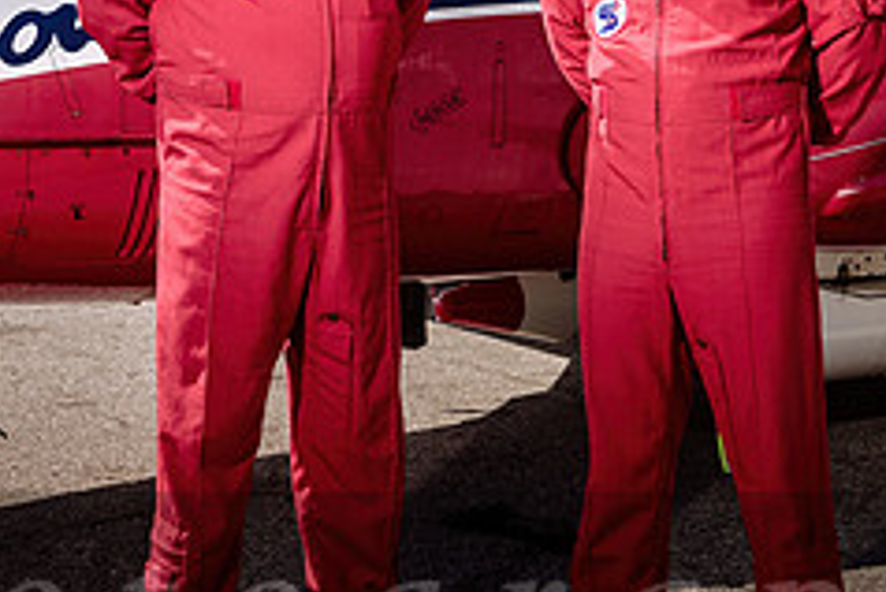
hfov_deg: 25.8
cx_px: 291
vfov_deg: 17.3
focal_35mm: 78
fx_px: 1921
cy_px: 89
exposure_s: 1/250
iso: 64
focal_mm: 30
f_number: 6.3
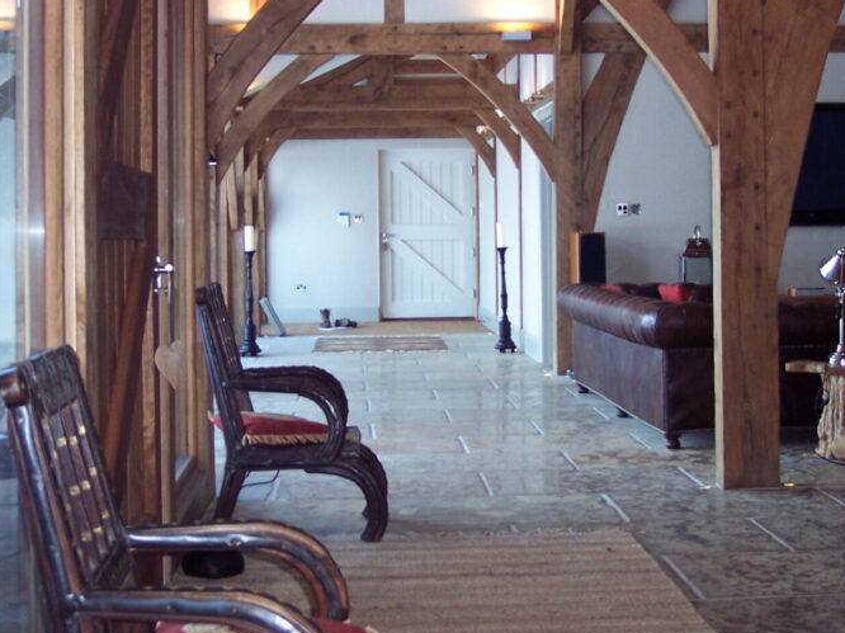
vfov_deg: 24.3
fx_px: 1464
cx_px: 463
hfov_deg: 32.2
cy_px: 225
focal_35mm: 60
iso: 140
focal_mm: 8
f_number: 2.8
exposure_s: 1/60
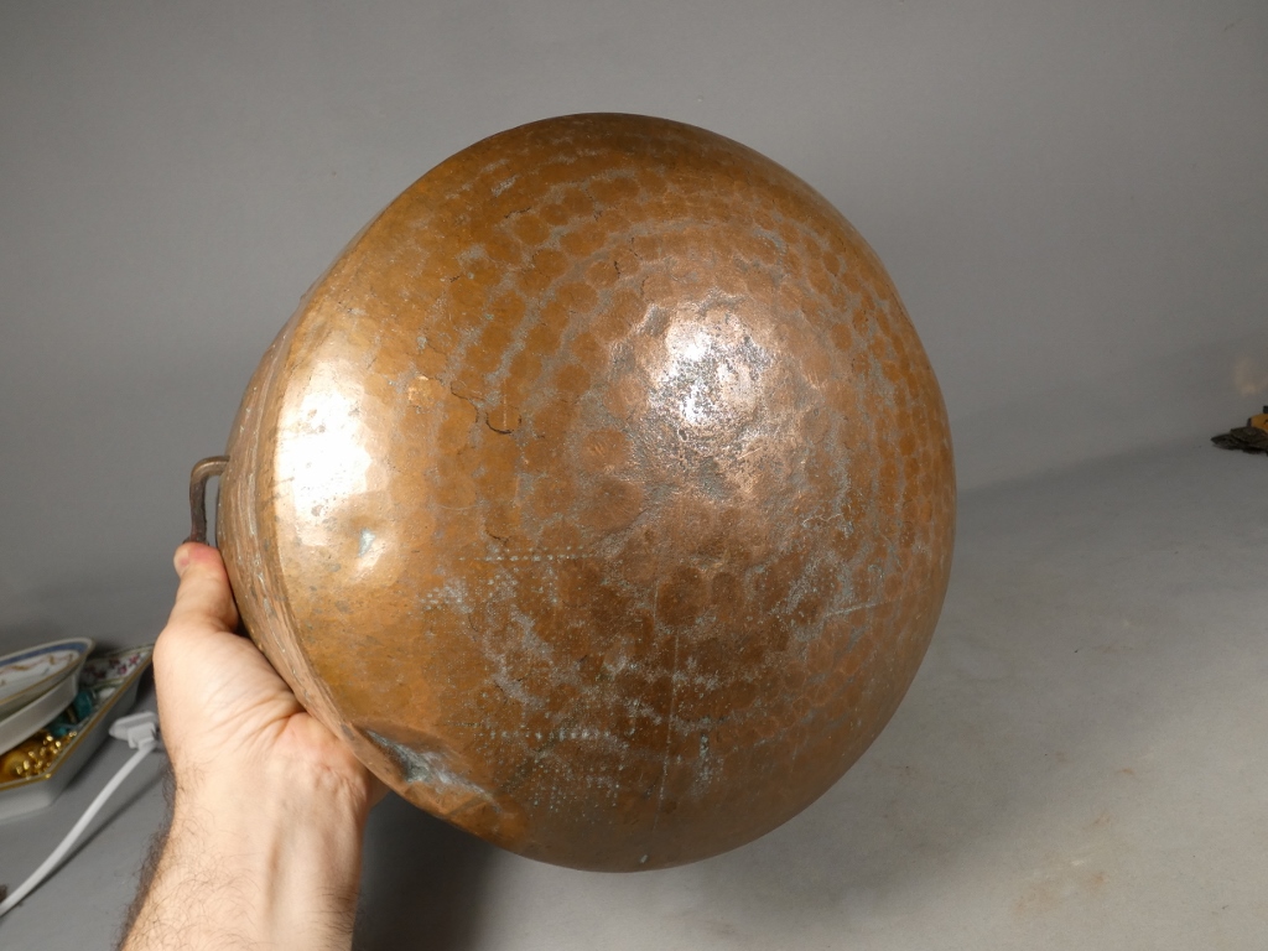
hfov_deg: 73.9
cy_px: 476
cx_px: 634
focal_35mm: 23
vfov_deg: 58.9
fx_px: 843
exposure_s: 1/125
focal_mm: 4.1
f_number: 3
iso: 100
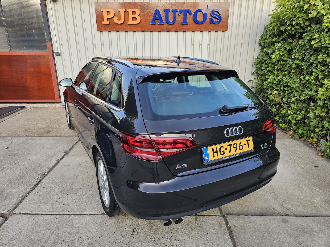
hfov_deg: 73.9
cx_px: 165
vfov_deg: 58.9
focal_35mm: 23
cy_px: 124
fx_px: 219
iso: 40
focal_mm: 6.3
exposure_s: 1/180
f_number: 1.7
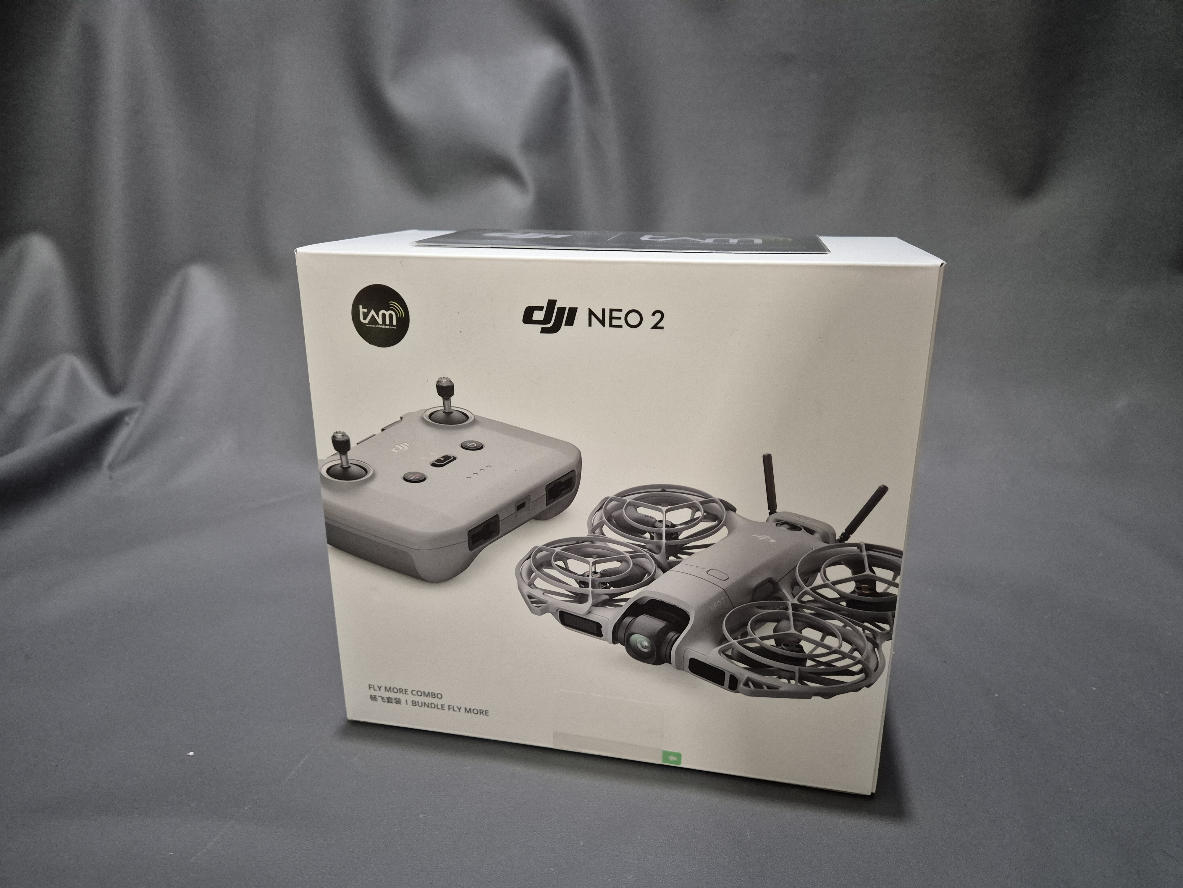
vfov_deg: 58.9
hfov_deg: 73.9
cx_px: 592
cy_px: 444
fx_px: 786
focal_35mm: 23
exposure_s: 1/100
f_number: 1.8
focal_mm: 5.4
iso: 1250
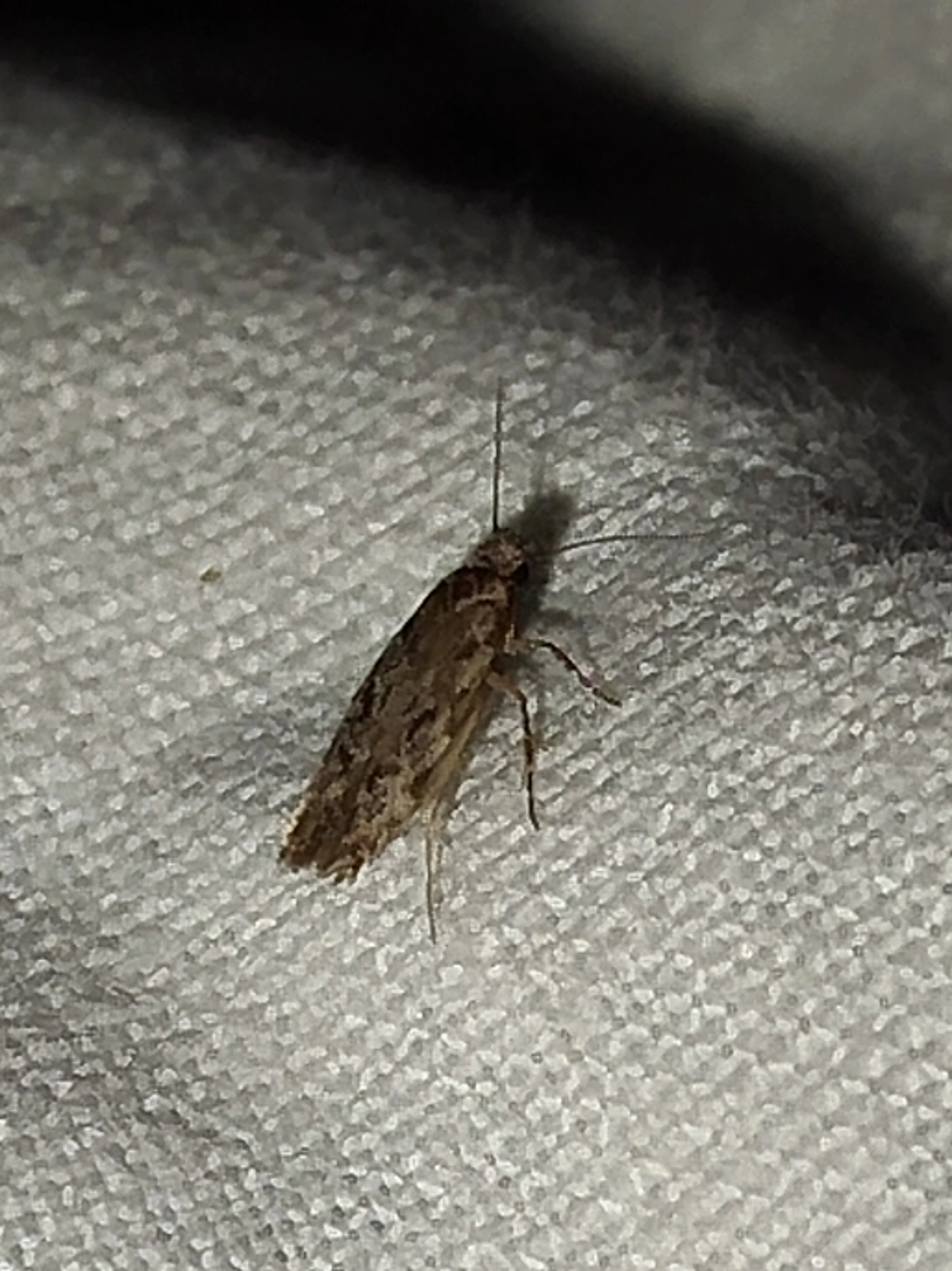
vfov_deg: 10.5
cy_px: 734
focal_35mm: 189
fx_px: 6935
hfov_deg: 7.9
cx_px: 456
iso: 50
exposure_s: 1/50
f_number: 1.7
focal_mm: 5.31
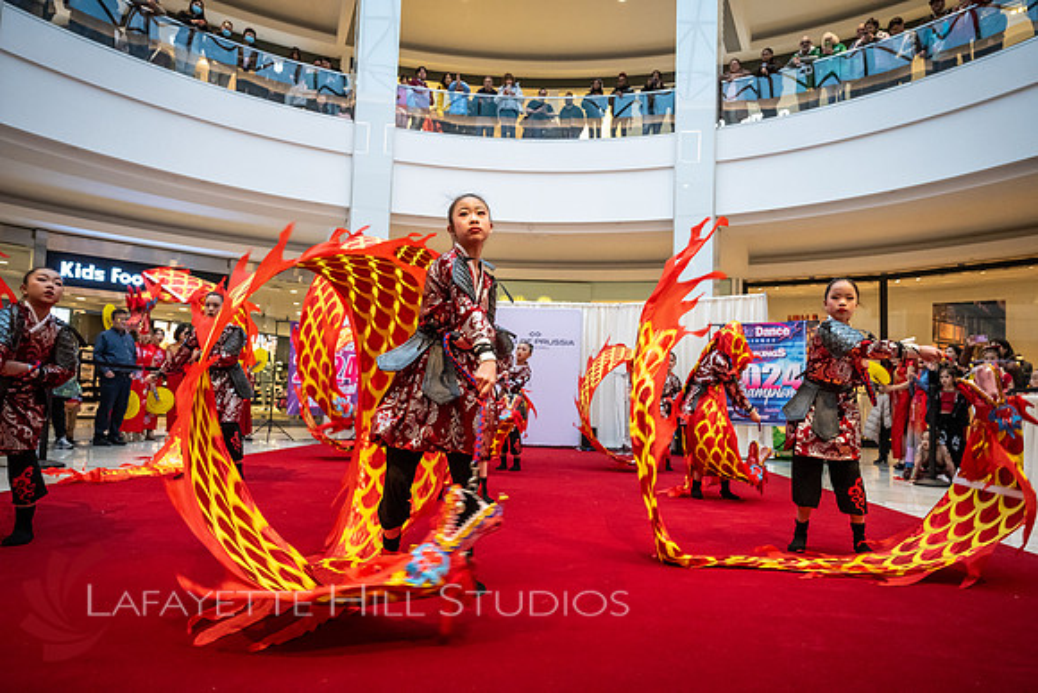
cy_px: 346
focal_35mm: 24
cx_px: 519
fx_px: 692
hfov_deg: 73.7
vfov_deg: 53.2
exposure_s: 1/400
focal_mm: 24
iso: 4000
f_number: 4
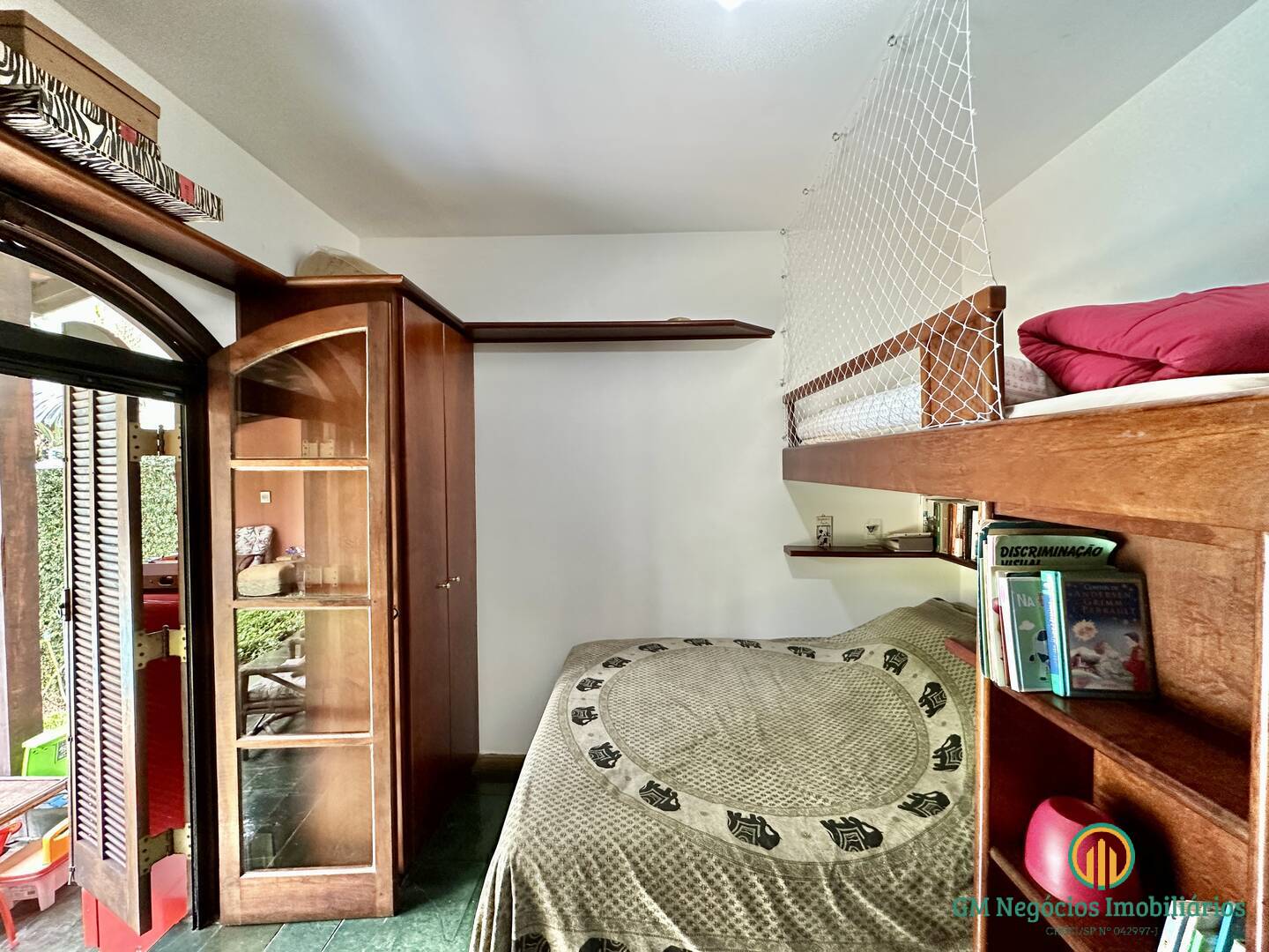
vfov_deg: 85.7
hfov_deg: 102.1
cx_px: 634
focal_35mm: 14
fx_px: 513
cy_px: 476
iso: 250
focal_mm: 2.22
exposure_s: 1/60
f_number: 2.2
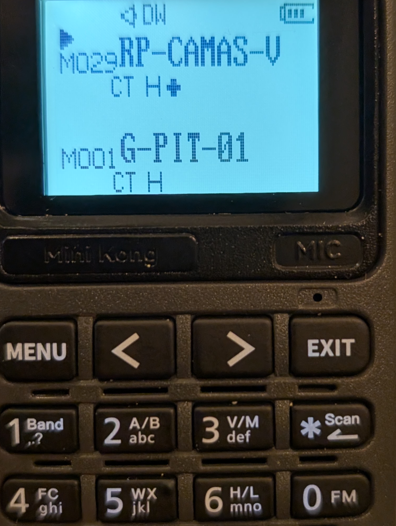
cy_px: 265
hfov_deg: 29.7
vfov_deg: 38.9
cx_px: 229
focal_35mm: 49
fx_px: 745
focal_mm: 6.9
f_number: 1.68
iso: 178
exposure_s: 1/120
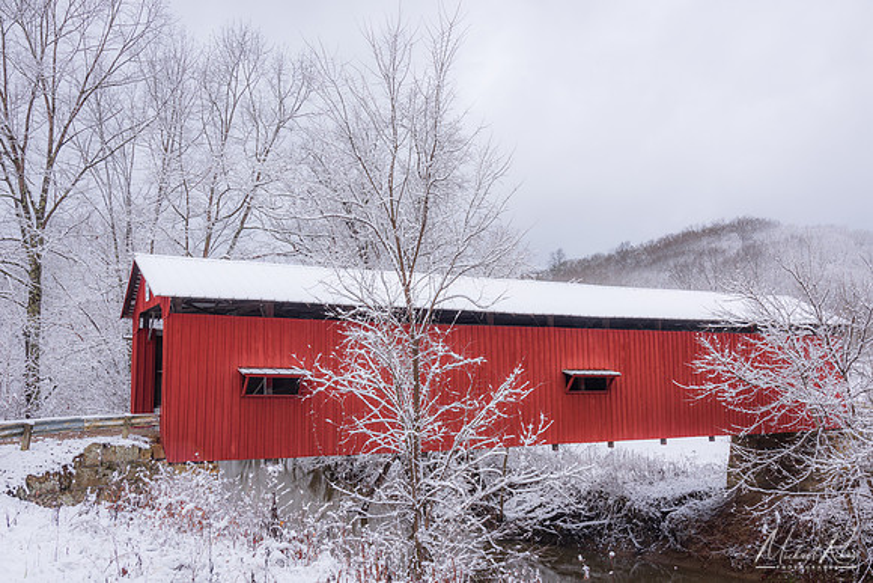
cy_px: 292
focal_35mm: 34
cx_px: 436
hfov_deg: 55.8
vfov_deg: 38.9
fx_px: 825
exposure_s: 1/125
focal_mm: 34
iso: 100
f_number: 13
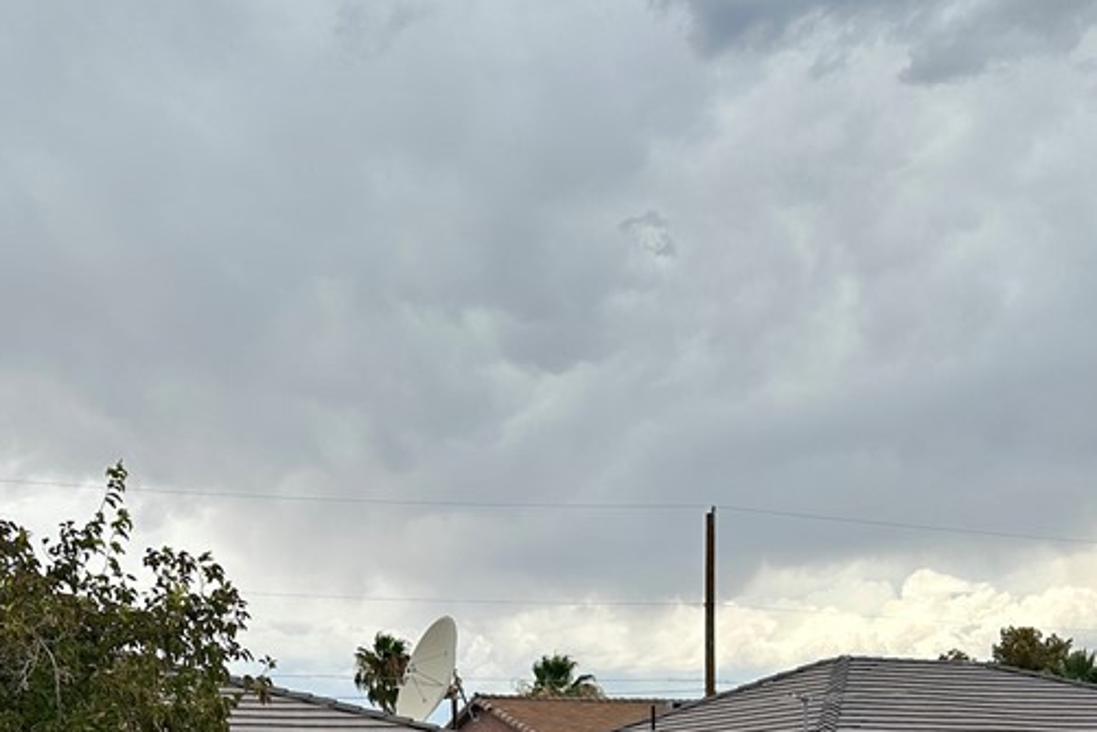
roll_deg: +1.1
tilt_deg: +2.4
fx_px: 1554
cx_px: 282
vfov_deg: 25.0
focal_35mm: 51
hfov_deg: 38.0
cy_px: 767
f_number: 1.78
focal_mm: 6.86
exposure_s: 1/2882
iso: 80
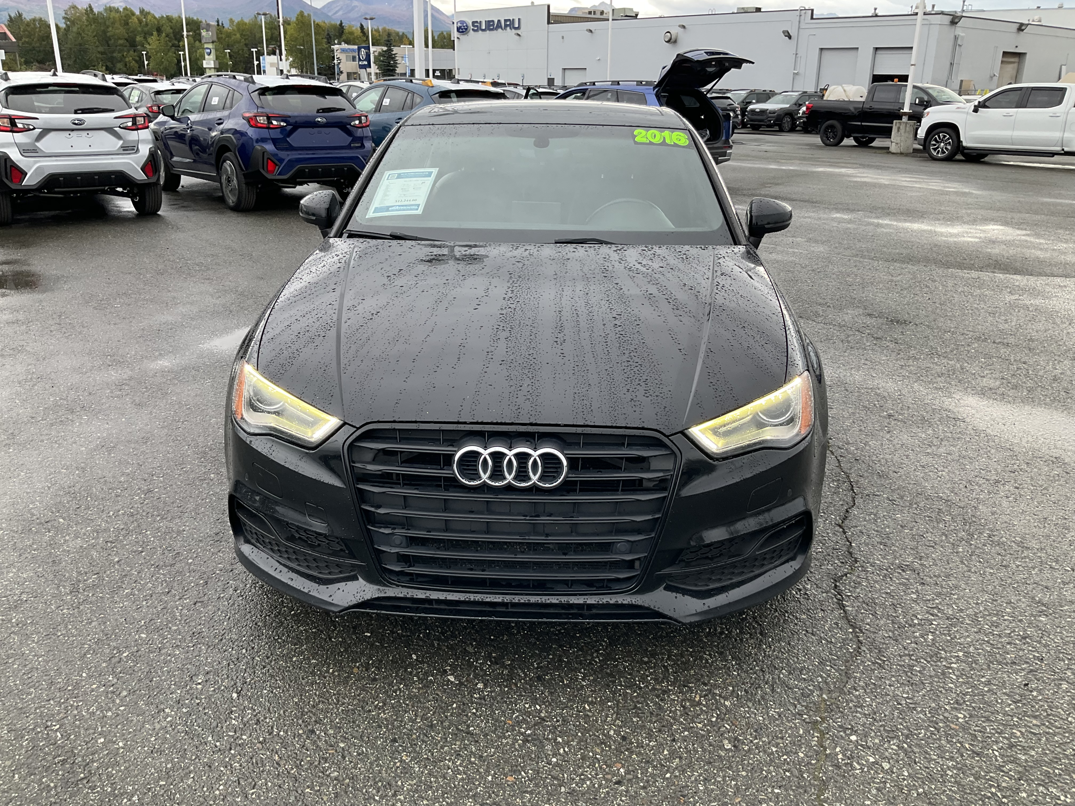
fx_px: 901
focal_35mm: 29
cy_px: 403
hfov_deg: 61.7
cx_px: 538
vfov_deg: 48.2
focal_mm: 3
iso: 20
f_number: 1.8
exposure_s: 1/122
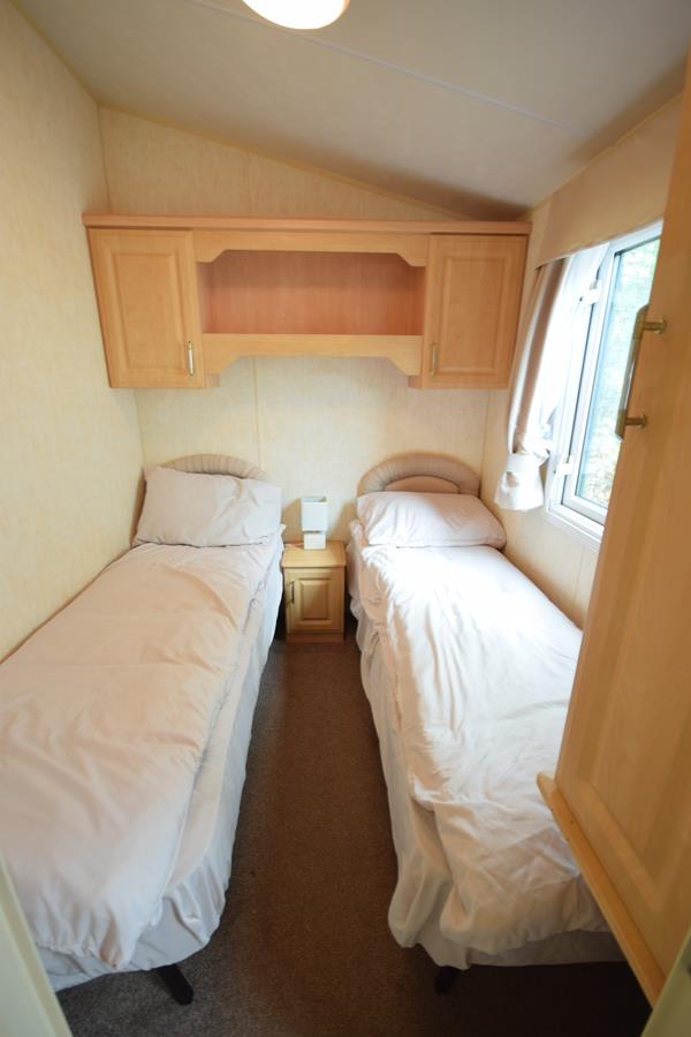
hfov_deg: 77.3
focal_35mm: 15
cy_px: 518
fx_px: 432
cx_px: 346
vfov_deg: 100.4
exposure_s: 1/8
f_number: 4
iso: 200
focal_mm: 10
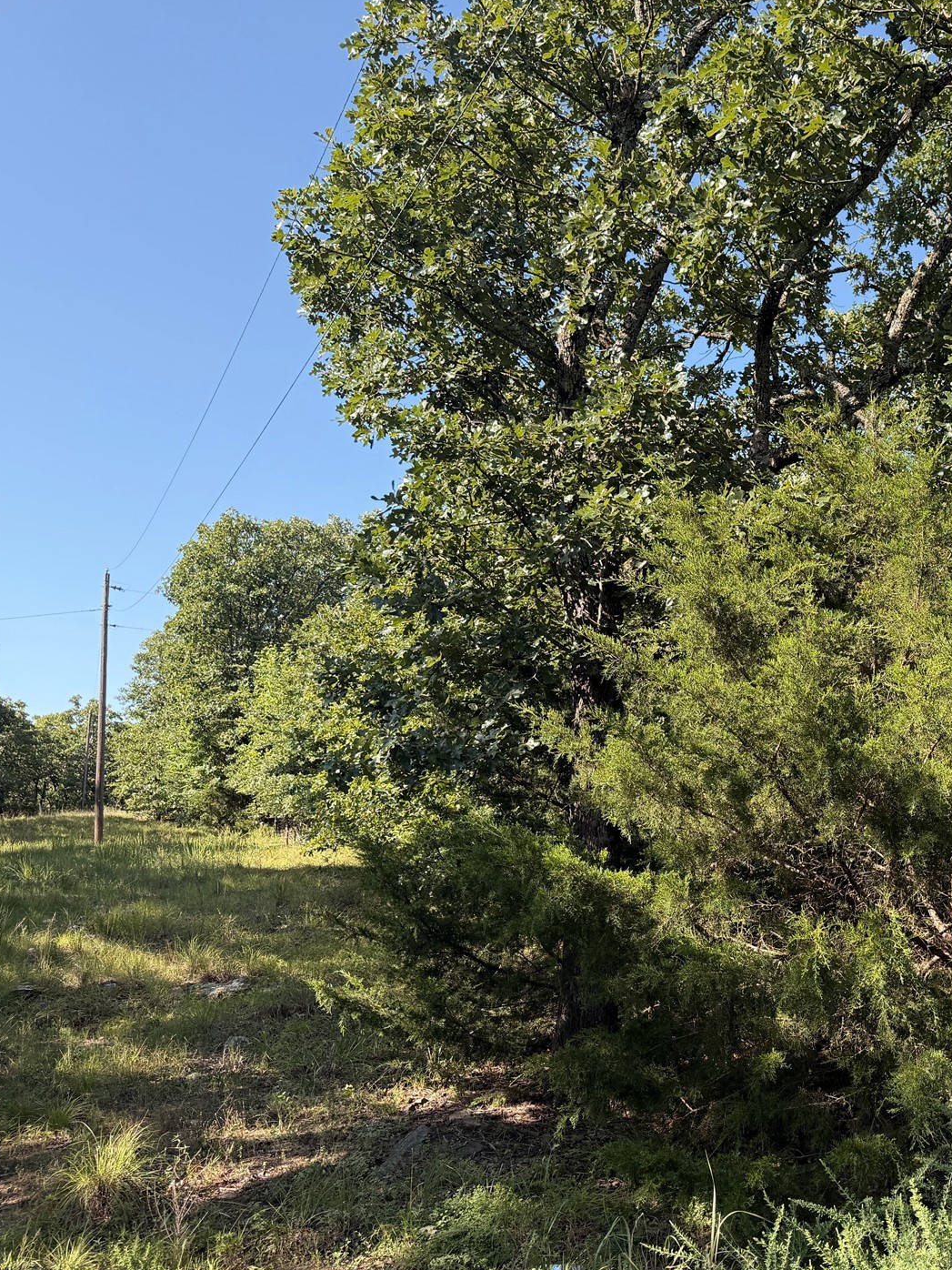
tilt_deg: +10.6
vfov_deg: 55.3
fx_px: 1210
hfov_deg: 40.5
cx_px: 808
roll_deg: +1.9
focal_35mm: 33
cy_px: 620
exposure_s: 1/1410
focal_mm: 6.76
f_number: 1.78
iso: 100
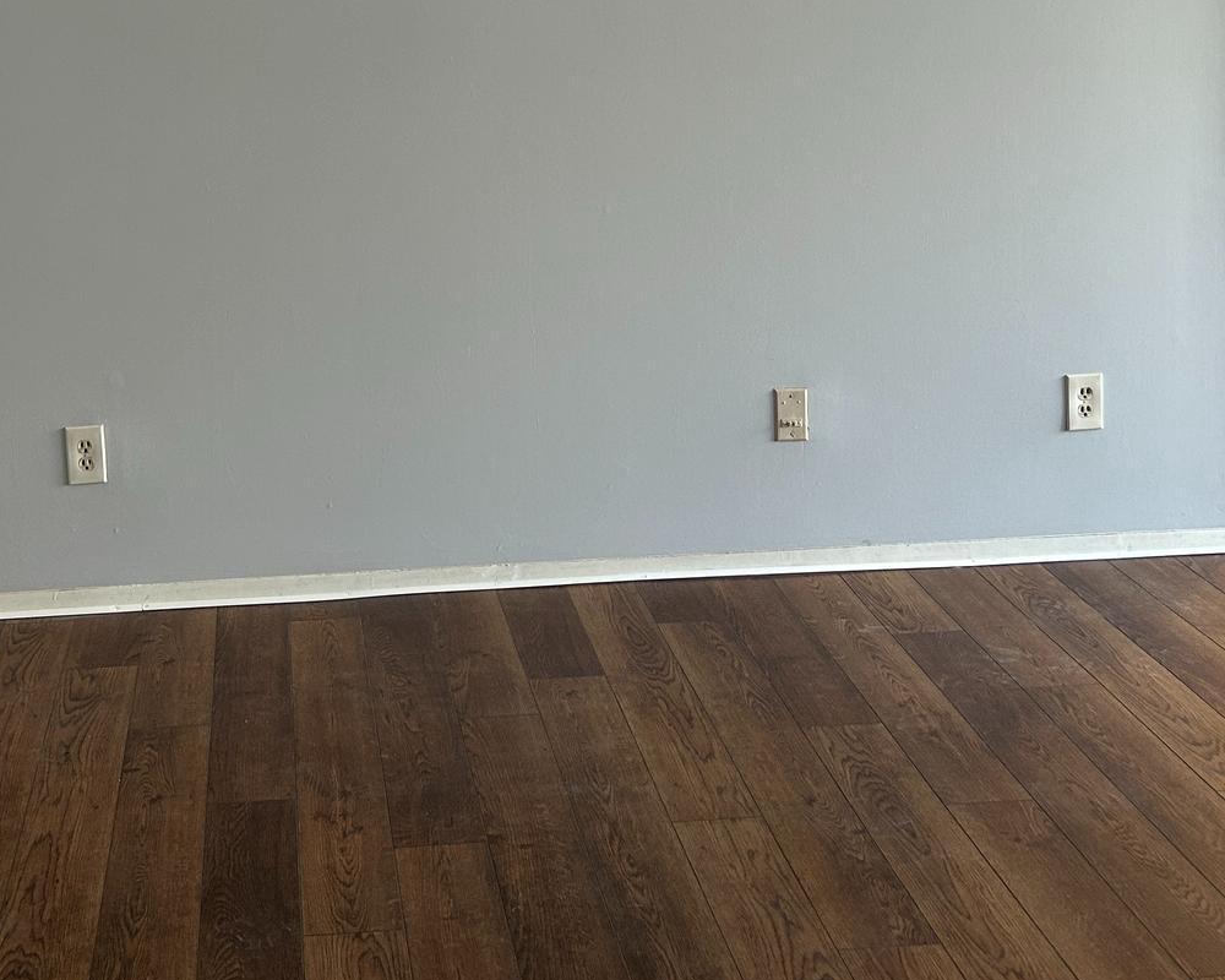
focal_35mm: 52
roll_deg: +1.5
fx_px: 1885
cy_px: 56
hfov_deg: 35.5
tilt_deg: -4.9
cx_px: 382
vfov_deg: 27.8
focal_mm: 5.7
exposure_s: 1/60
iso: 125
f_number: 1.5
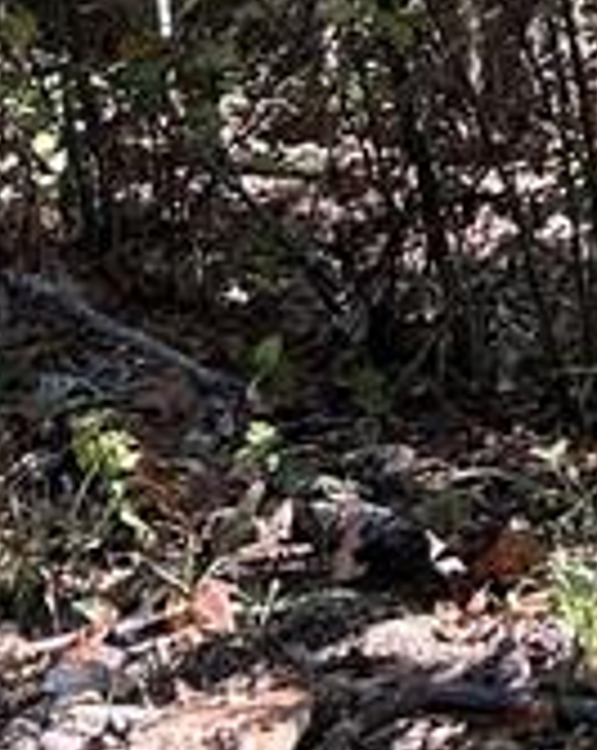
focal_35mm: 156
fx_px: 3455
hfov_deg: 8.1
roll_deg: -1.1
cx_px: 1903
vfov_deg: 11.0
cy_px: -876
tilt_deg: -7.8
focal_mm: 5.7
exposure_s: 1/236
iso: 40
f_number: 1.5
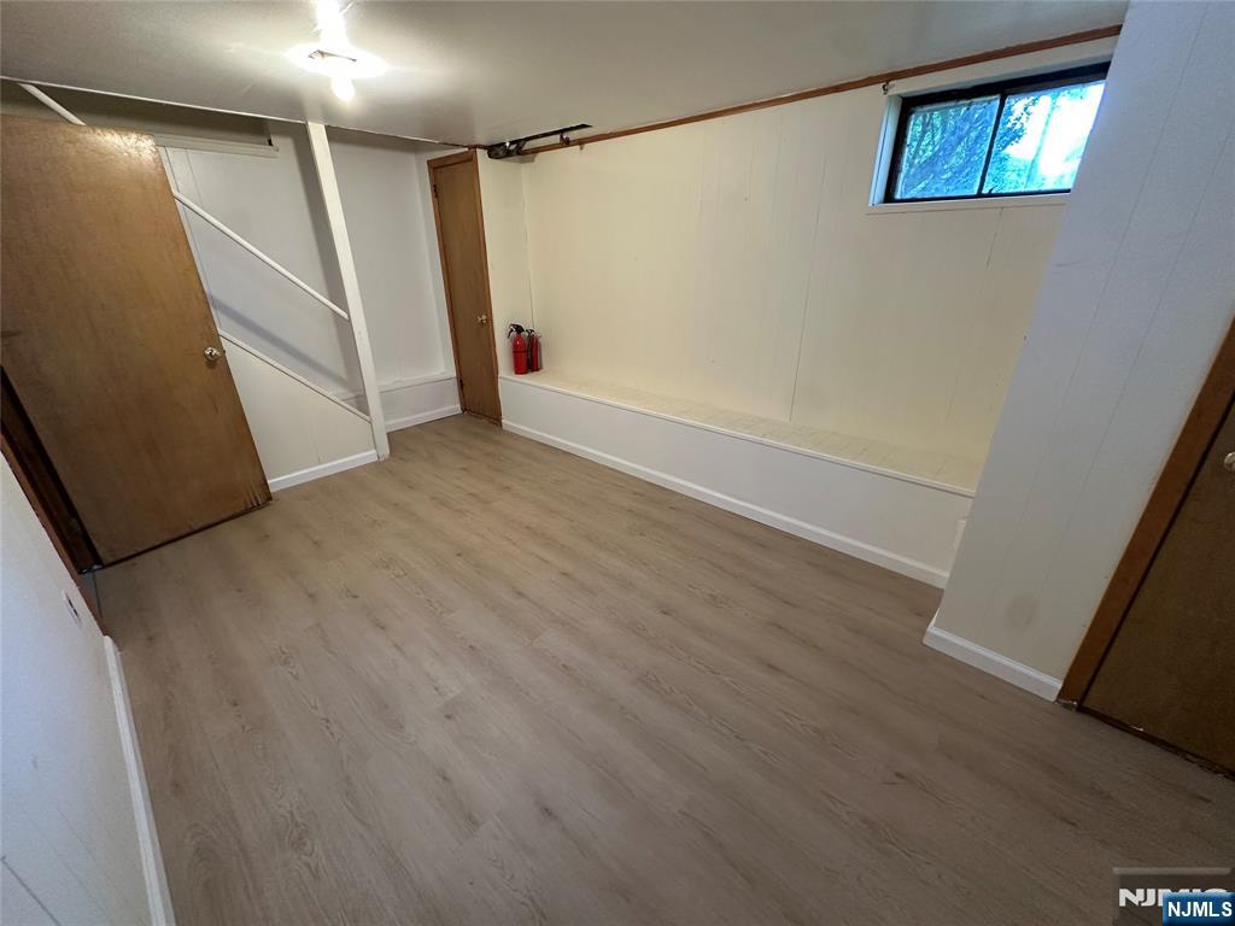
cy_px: 463
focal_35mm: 14
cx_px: 618
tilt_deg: -23.2
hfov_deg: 102.1
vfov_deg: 85.7
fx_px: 499
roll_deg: +0.5
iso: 250
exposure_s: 1/60
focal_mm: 2.22
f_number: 2.2
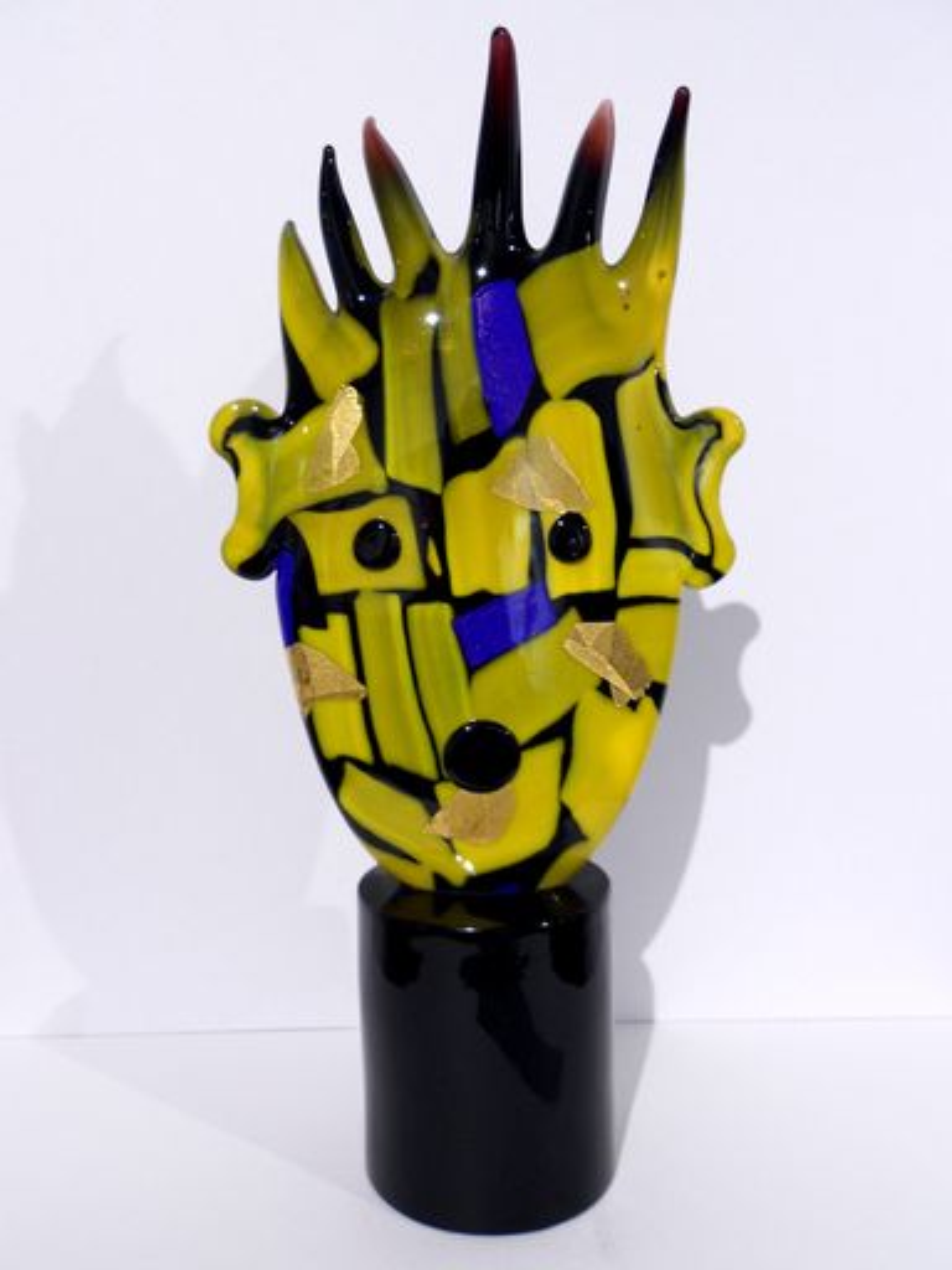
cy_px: 635
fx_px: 953
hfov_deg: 53.1
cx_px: 476
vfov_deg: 67.3
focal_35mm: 26
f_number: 3.2
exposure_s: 1/20
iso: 100
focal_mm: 4.6
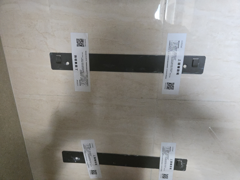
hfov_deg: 73.9
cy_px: 90
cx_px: 120
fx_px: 159
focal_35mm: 23
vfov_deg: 58.9
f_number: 1.8
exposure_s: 1/100
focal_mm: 5.4
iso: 1250
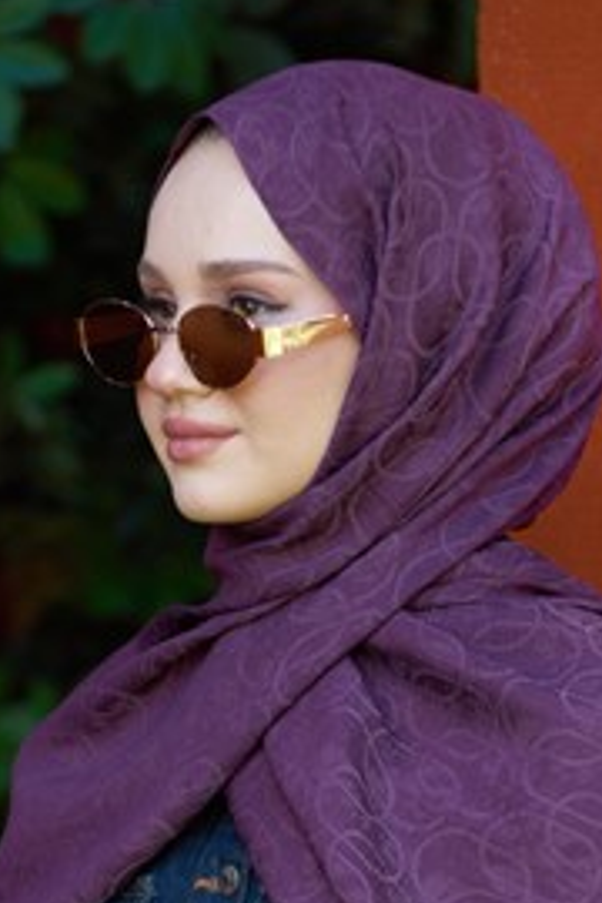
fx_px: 8628
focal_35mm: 344
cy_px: 682
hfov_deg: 4.0
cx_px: 378
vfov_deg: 6.0
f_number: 4
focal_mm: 200
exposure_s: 1/200
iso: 200
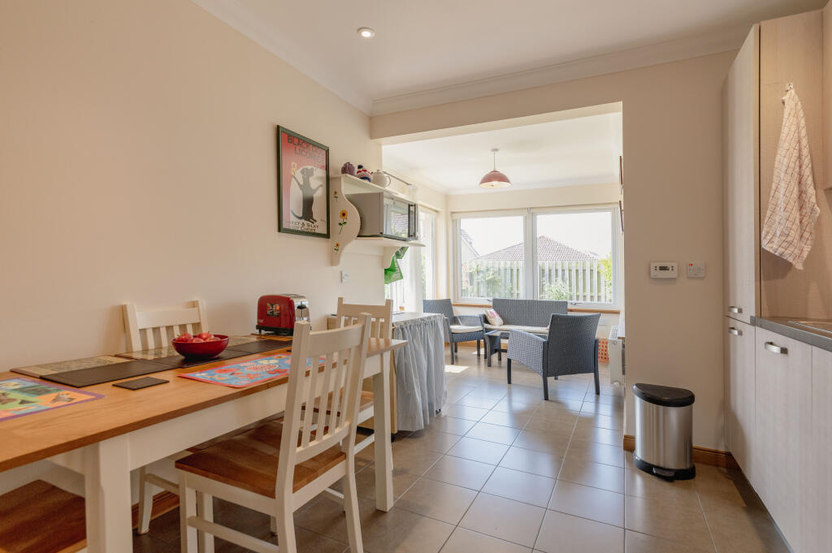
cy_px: 276
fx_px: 393
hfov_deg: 93.3
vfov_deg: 70.3
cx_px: 416
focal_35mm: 17
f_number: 8
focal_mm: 17
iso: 400
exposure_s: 1/60
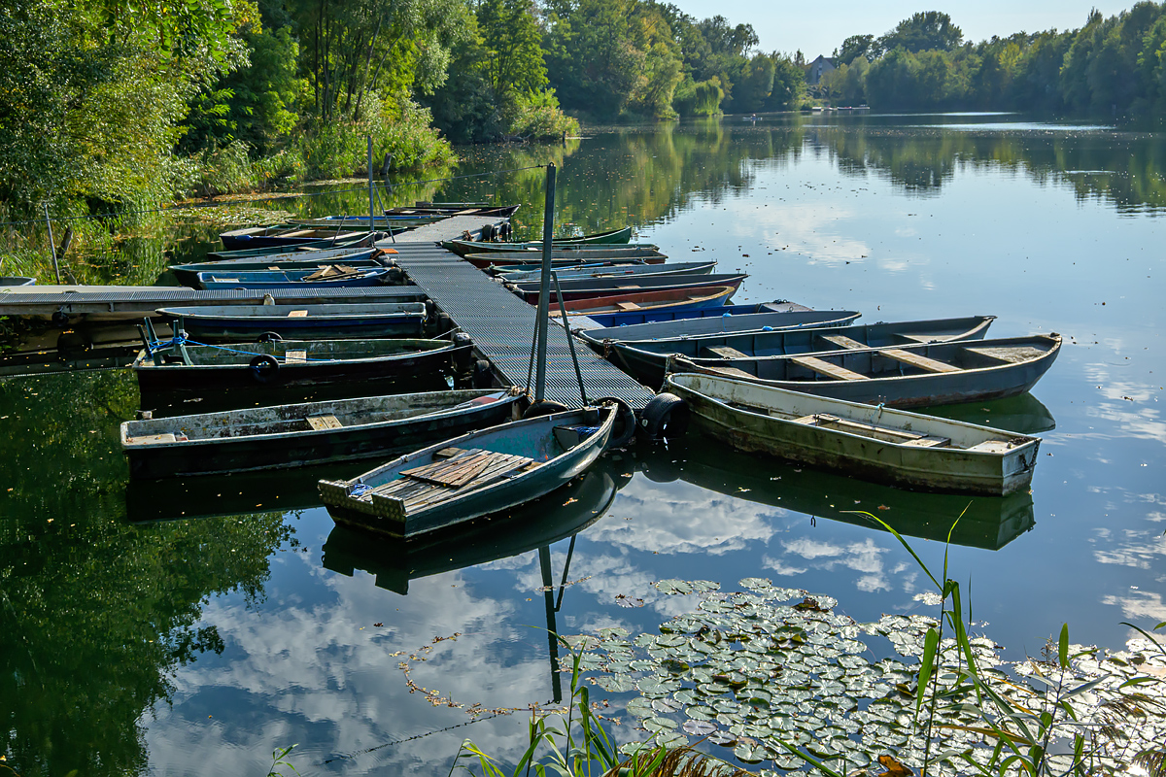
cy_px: 388
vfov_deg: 38.4
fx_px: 1117
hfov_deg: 55.1
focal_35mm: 34
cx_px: 583
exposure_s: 1/750
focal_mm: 23
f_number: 8
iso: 200
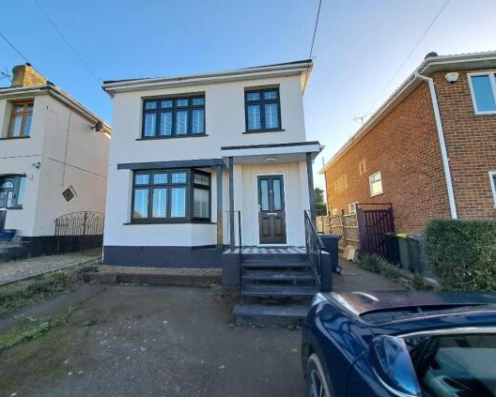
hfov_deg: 100.6
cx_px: 233
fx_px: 206
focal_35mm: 14
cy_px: 198
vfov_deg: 88.0
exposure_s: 1/446
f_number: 2.2
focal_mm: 1.74
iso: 50
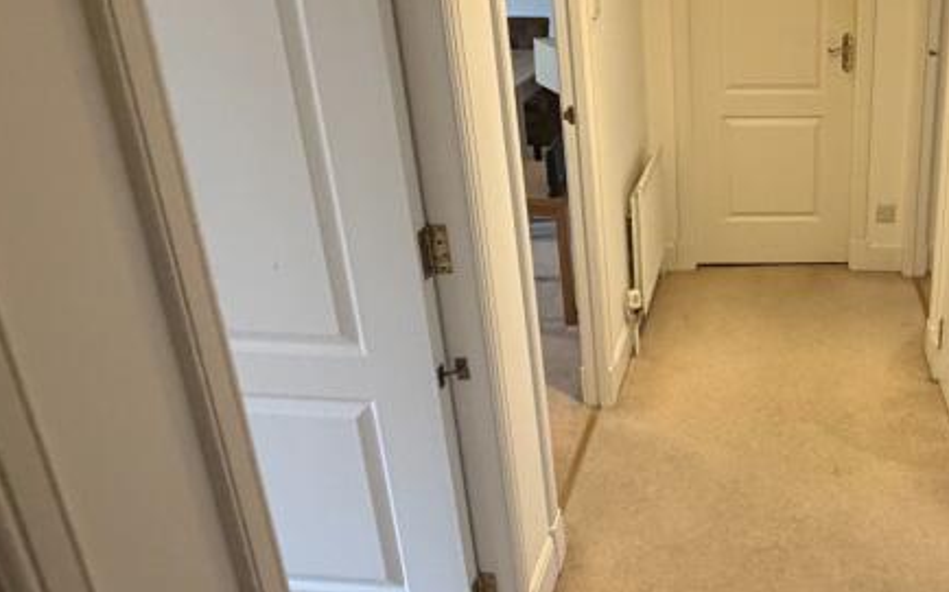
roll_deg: -0.1
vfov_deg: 36.1
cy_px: 227
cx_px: 778
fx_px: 905
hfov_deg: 51.4
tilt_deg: -19.9
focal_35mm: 35
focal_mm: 2.22
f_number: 2.2
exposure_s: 1/50
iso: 400
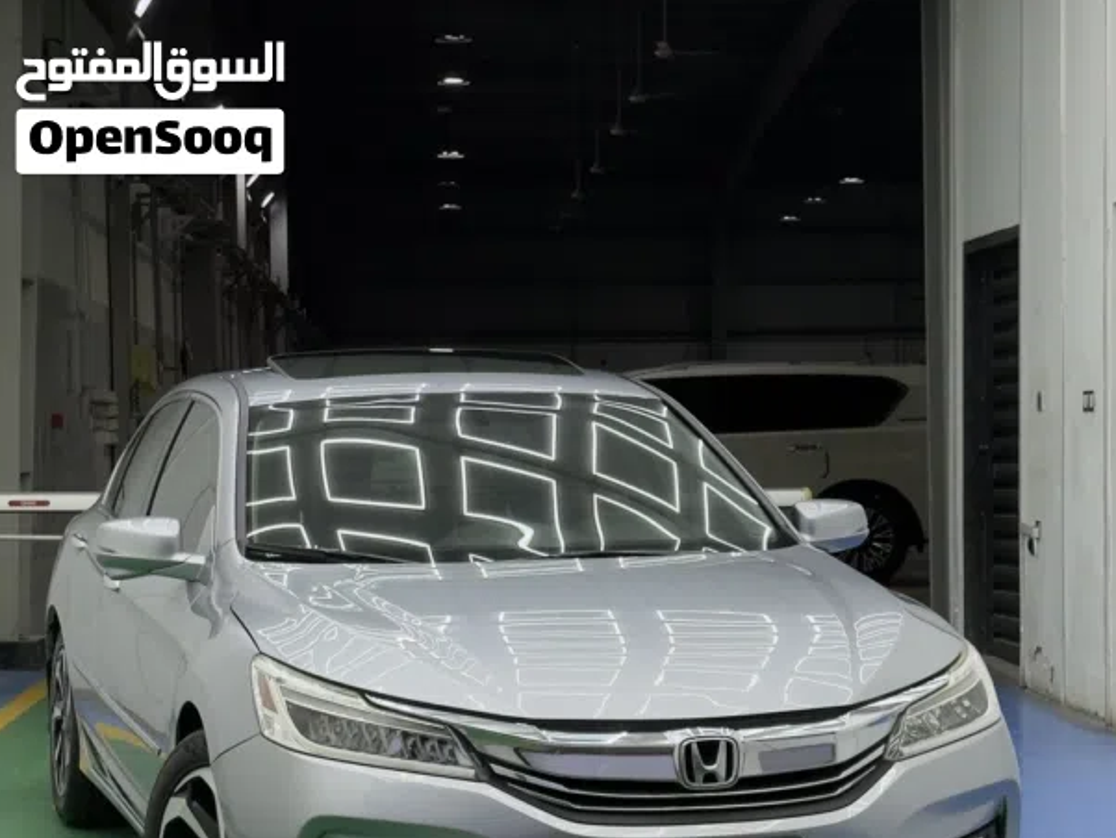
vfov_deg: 28.6
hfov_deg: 37.5
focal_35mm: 51
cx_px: 564
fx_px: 1645
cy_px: 441
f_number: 1.78
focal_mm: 6.76
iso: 80
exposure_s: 1/490
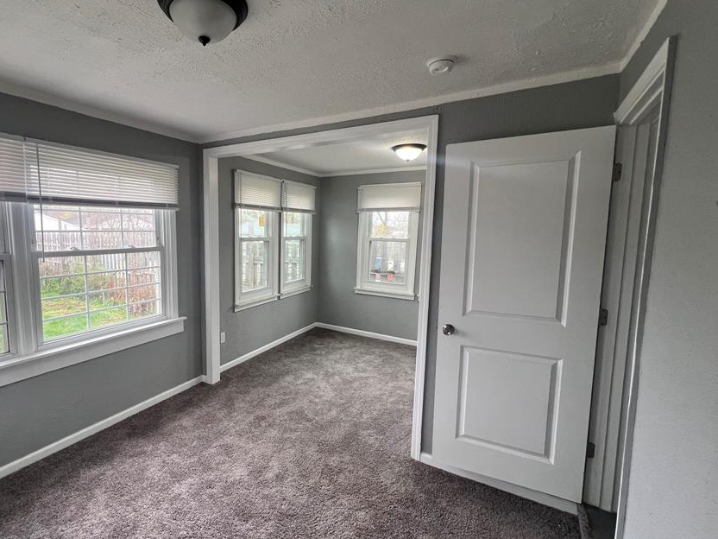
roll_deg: -1.0
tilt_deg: -6.4
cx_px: 285
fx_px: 332
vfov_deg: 78.1
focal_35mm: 16
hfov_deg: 93.2
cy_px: 270
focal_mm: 1.57
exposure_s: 1/99
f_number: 1.8
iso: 80
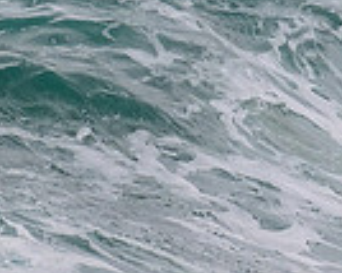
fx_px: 45333
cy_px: 61
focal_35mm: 4482
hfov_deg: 0.4
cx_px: 702
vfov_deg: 0.3
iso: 640
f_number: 11
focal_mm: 800
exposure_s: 1/2000
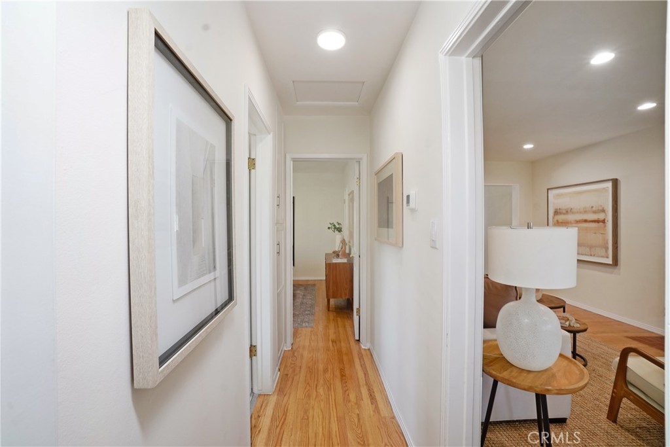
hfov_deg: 100.4
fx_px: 279
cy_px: 224
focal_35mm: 15
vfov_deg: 77.3
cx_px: 335
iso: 250
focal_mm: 10
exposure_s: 1/10
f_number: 11
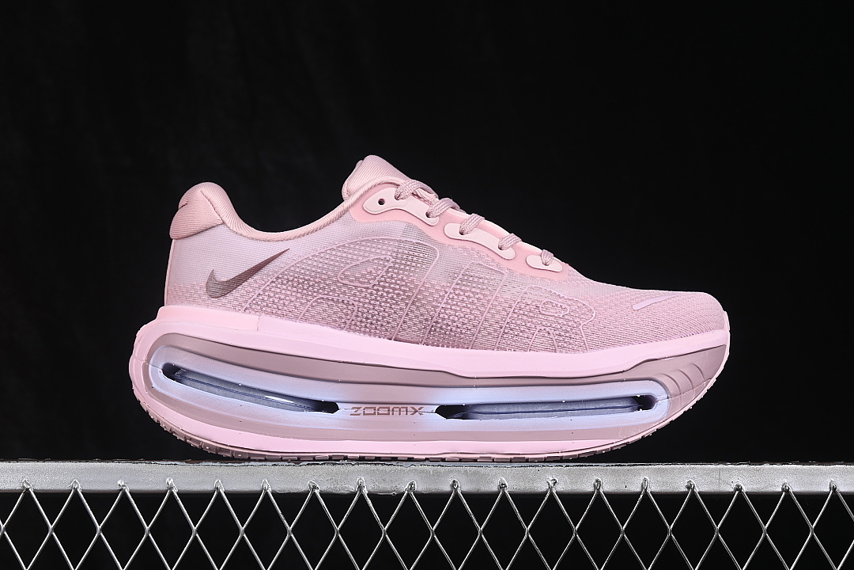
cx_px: 427
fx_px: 1779
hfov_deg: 27.0
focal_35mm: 75
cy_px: 285
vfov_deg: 18.2
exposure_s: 1/80
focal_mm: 50
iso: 160
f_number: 8
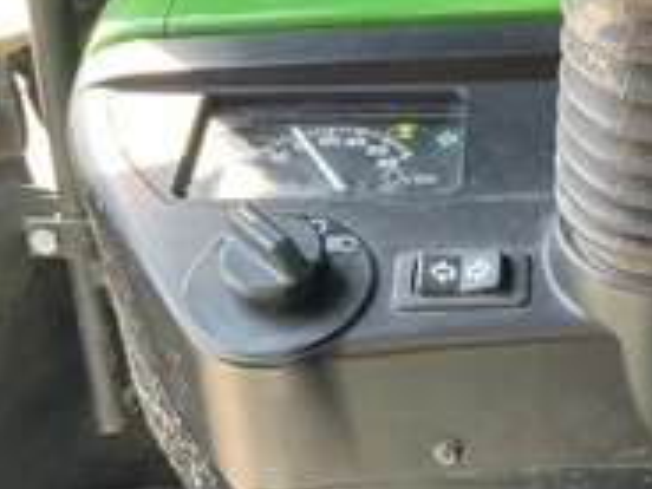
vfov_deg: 23.3
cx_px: 588
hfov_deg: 29.4
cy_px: 234
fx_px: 1187
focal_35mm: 63
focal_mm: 3
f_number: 1.8
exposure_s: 1/122
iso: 64
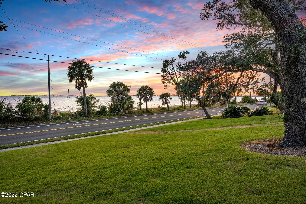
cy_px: 102
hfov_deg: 73.7
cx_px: 153
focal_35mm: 24
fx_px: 204
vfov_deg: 53.1
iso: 500
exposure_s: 1/6
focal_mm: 24
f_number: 9
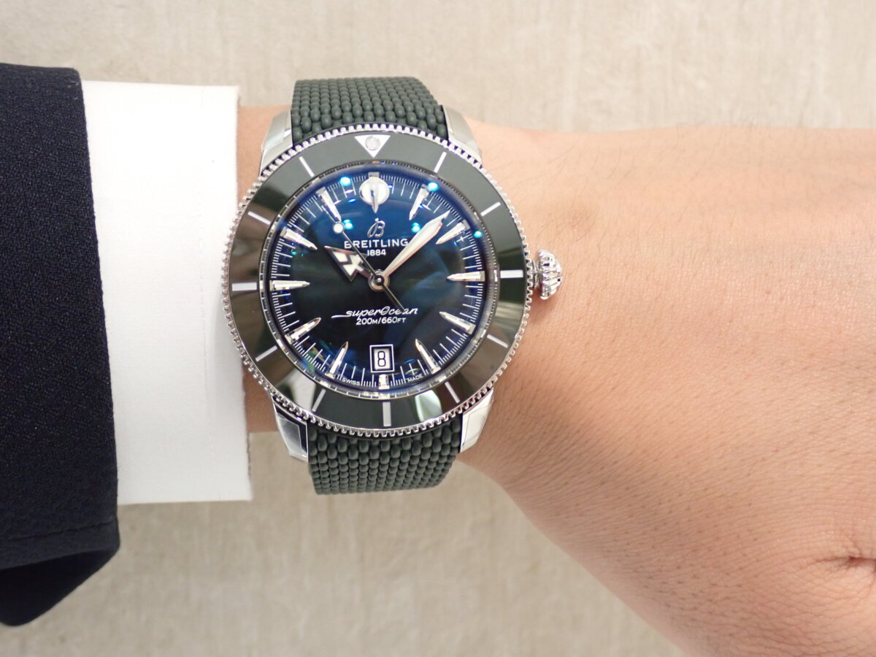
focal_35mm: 47
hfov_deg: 40.4
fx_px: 1189
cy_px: 328
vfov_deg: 30.9
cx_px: 438
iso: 640
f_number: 3.1
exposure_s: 1/40
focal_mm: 8.4
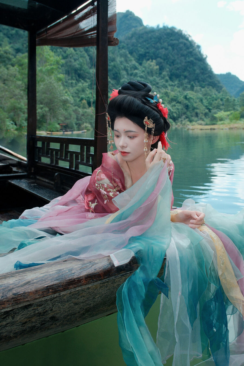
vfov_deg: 60.3
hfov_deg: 42.3
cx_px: 122
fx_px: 315
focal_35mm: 31
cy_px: 183
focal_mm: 20.4
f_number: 4
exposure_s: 1/320
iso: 250
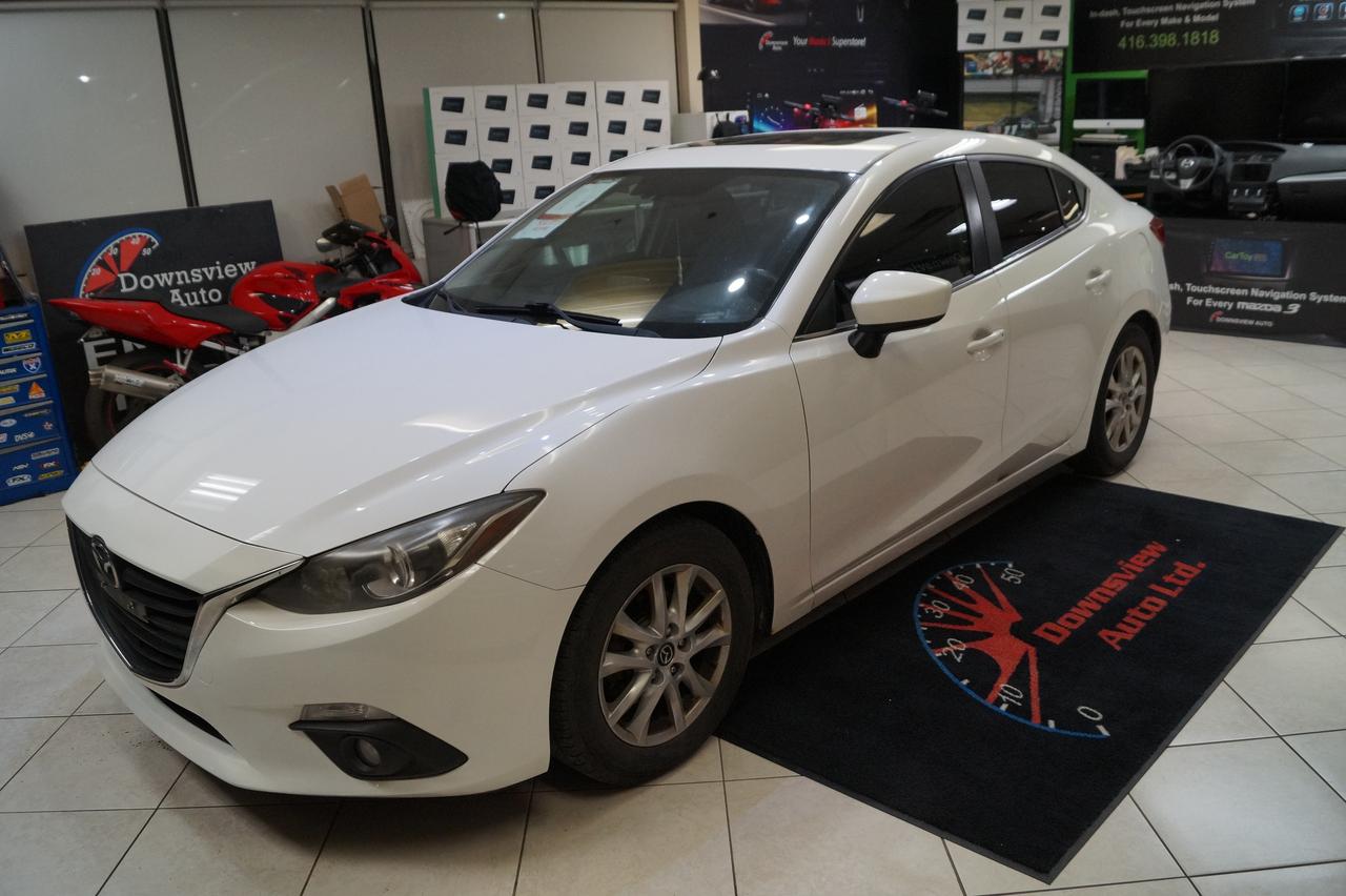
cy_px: 448
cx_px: 673
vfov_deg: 47.9
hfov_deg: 67.4
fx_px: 1009
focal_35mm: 27
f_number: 4
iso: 1000
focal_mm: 18
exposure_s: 1/160
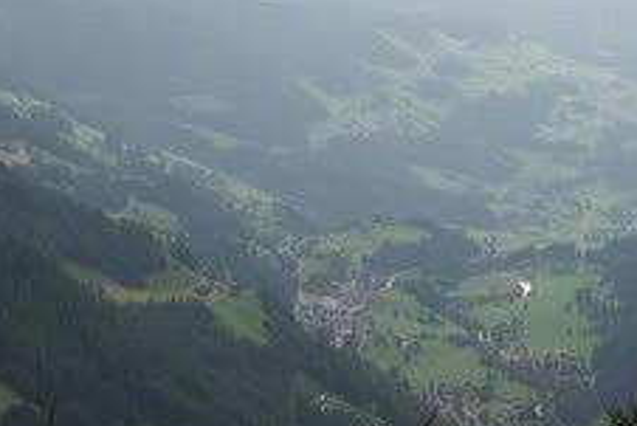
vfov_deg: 14.7
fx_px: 1647
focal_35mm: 93
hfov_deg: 21.9
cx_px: 333
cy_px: 278
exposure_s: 1/60
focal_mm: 28
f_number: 6.3
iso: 100
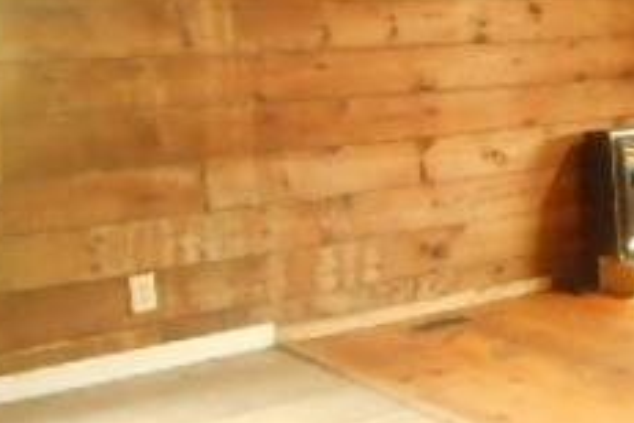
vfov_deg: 18.9
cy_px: 146
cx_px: 793
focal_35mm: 72
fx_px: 1268
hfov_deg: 24.9
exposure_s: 1/50
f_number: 3.7
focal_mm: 4.5
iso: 1600
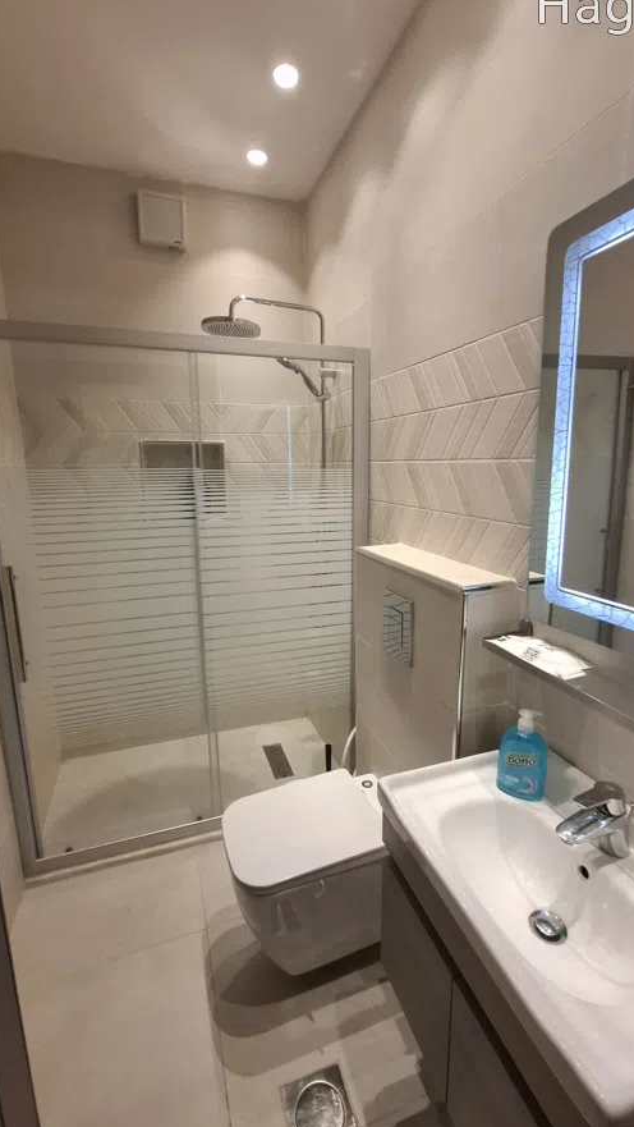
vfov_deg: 103.0
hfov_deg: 70.6
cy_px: 553
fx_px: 448
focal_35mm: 15
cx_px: 320
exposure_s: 1/50
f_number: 2.2
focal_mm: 1.74
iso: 100
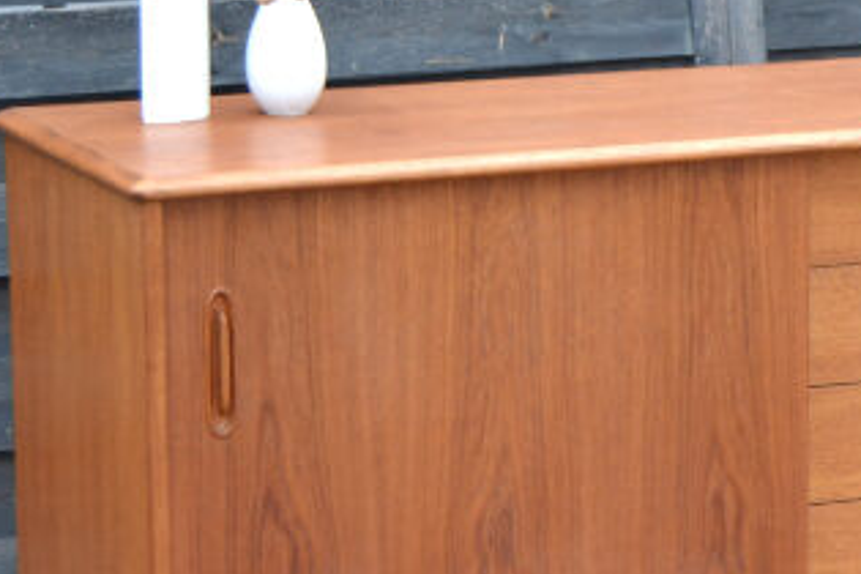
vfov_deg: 7.0
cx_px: 973
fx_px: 4711
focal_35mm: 197
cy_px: 366
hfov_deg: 10.3
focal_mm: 46
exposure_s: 1/100
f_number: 5.3
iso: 400
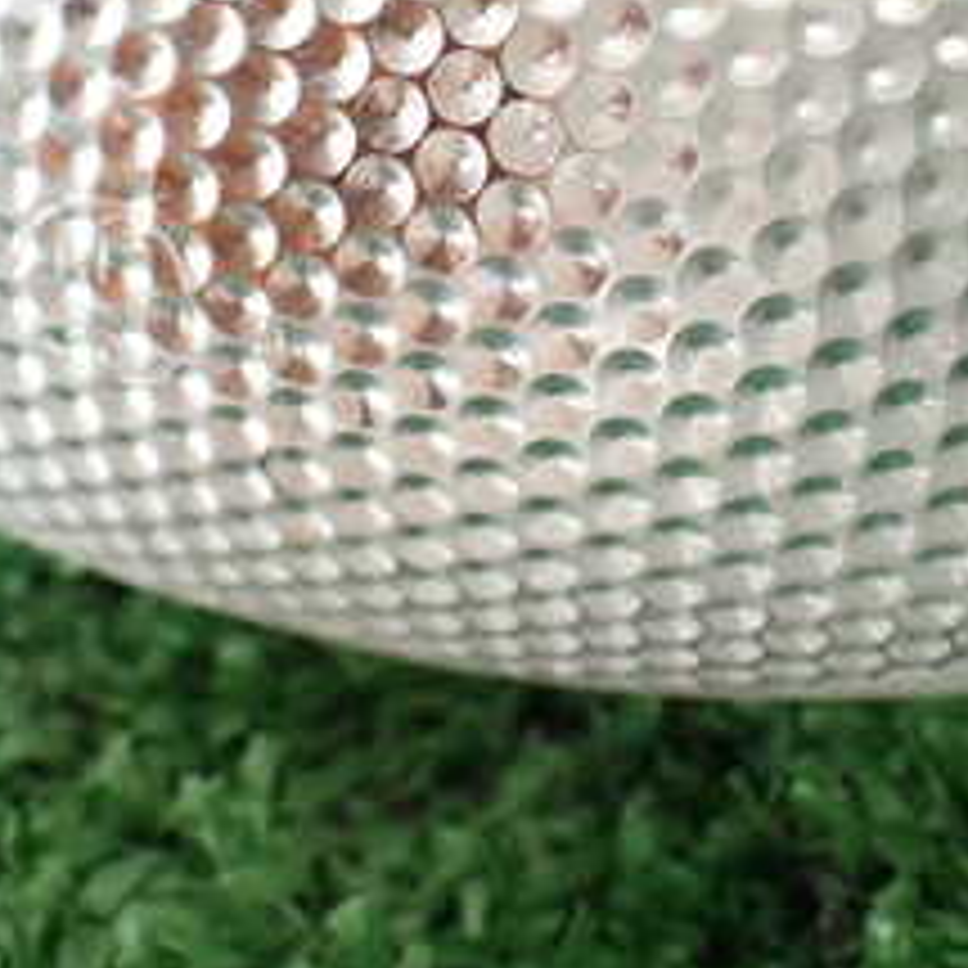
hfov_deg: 23.4
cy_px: 158
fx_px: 2341
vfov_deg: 22.9
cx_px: 464
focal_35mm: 74
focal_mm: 5.4
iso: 800
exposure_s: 1/80
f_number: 2.3
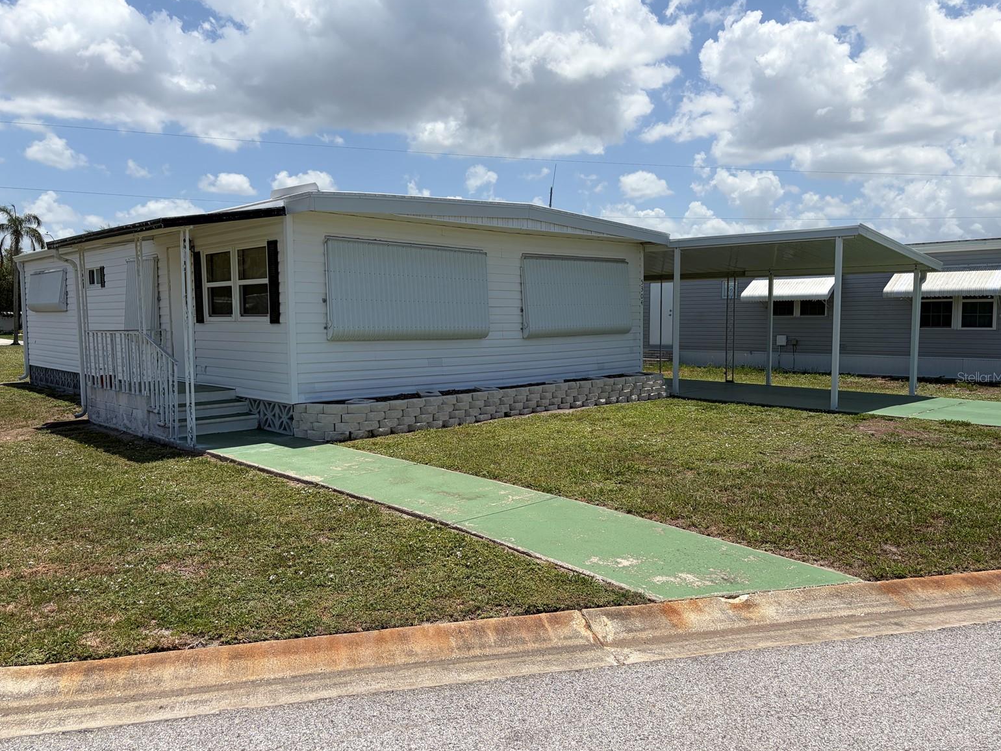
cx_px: 499
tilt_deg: -4.0
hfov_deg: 65.3
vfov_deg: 51.4
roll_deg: +0.5
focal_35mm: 27
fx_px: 781
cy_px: 377
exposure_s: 1/7813
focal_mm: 5.96
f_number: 1.6
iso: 64
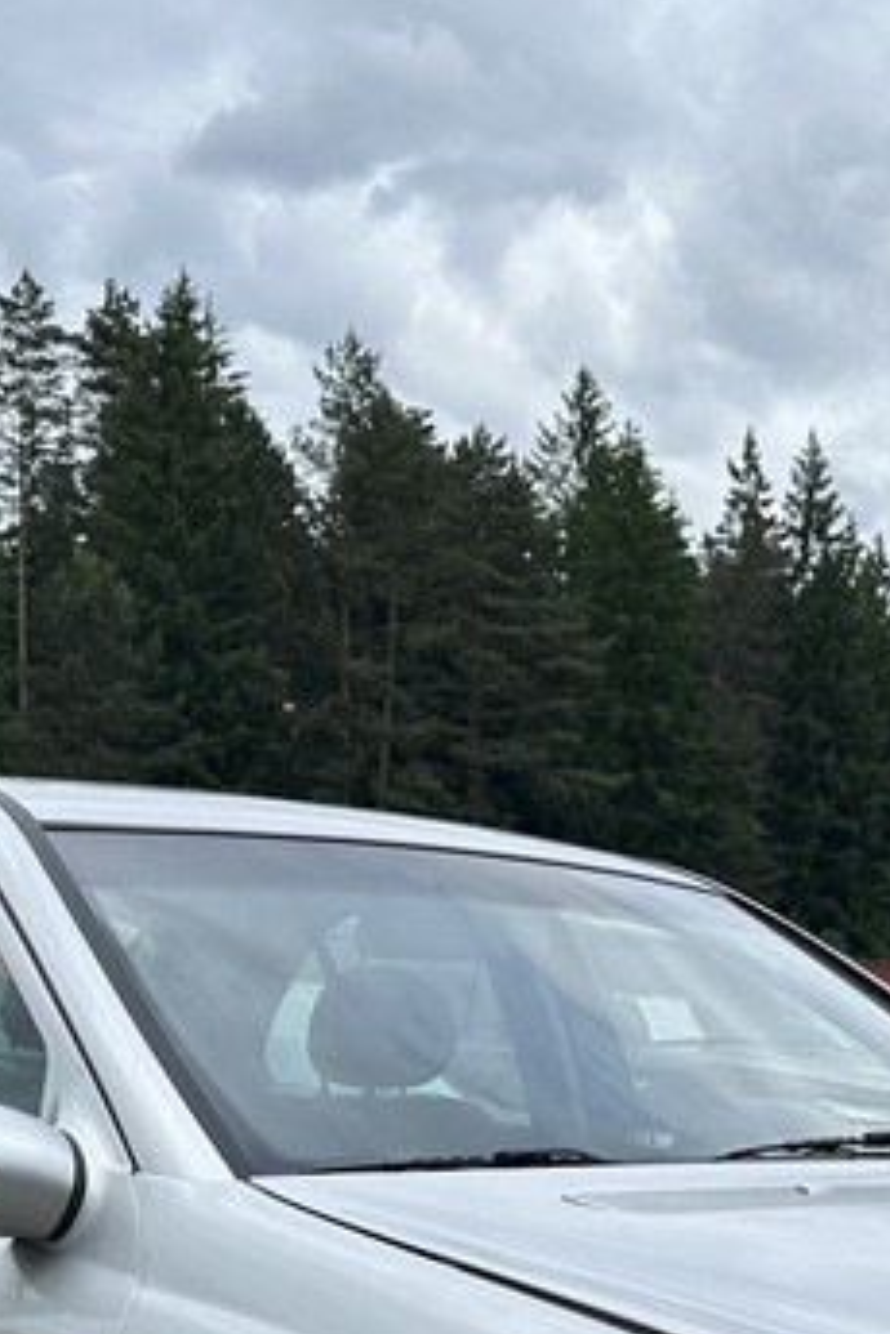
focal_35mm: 74
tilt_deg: -4.5
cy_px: 1330
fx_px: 2744
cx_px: 778
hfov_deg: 18.2
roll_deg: -0.5
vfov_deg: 26.0
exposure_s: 1/2809
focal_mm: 6.86
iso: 80
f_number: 1.78
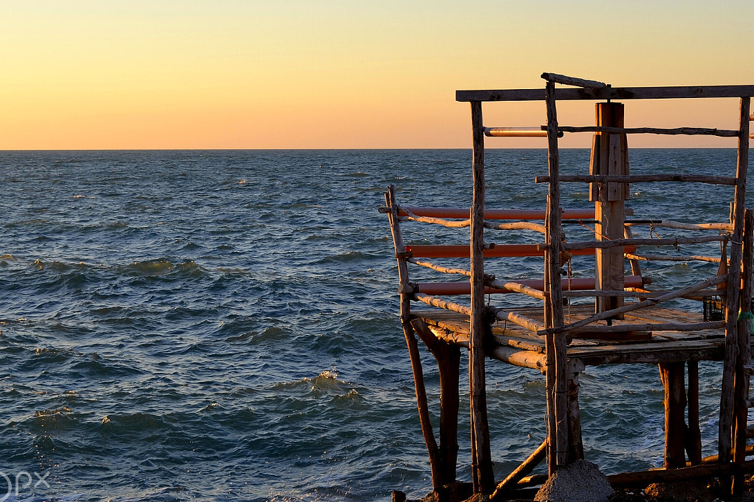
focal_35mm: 66
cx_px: 431
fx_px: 1382
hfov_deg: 30.5
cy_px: 210
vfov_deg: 20.6
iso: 100
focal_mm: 30
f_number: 5.6
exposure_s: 1/125
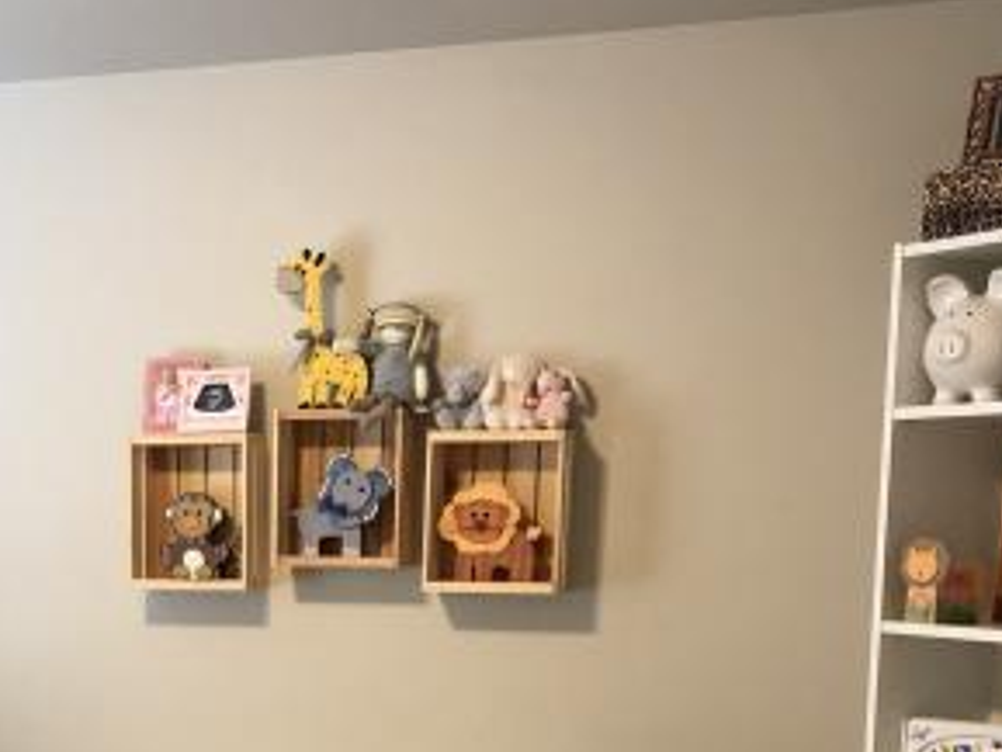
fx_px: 1795
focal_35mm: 62
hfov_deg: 30.5
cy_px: 769
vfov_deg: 22.7
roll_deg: +0.4
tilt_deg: -7.1
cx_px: 215
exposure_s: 1/15
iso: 50
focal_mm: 4
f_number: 1.8
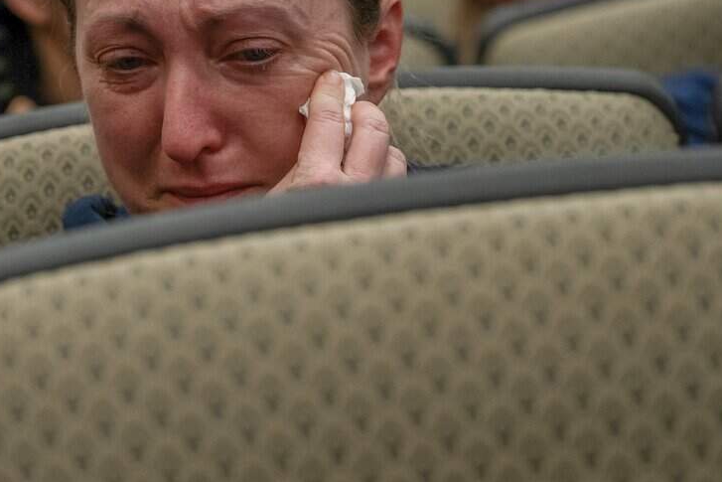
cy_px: 119
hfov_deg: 10.4
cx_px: 155
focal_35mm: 198
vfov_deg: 6.9
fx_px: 3972
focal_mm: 120
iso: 1600
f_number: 4
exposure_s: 1/250
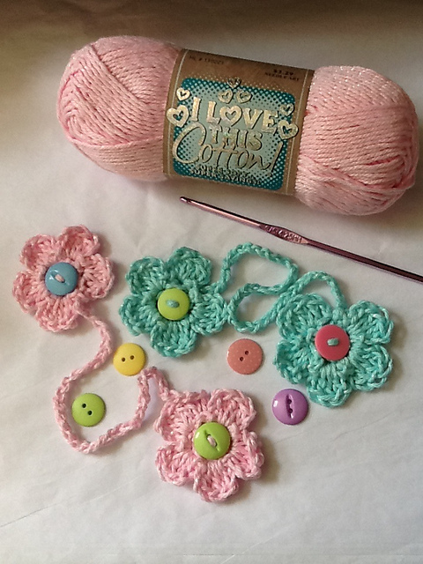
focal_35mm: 44
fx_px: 717
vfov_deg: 42.9
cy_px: 282
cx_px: 212
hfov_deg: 32.9
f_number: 2.4
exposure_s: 1/30
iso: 50
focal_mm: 2.03
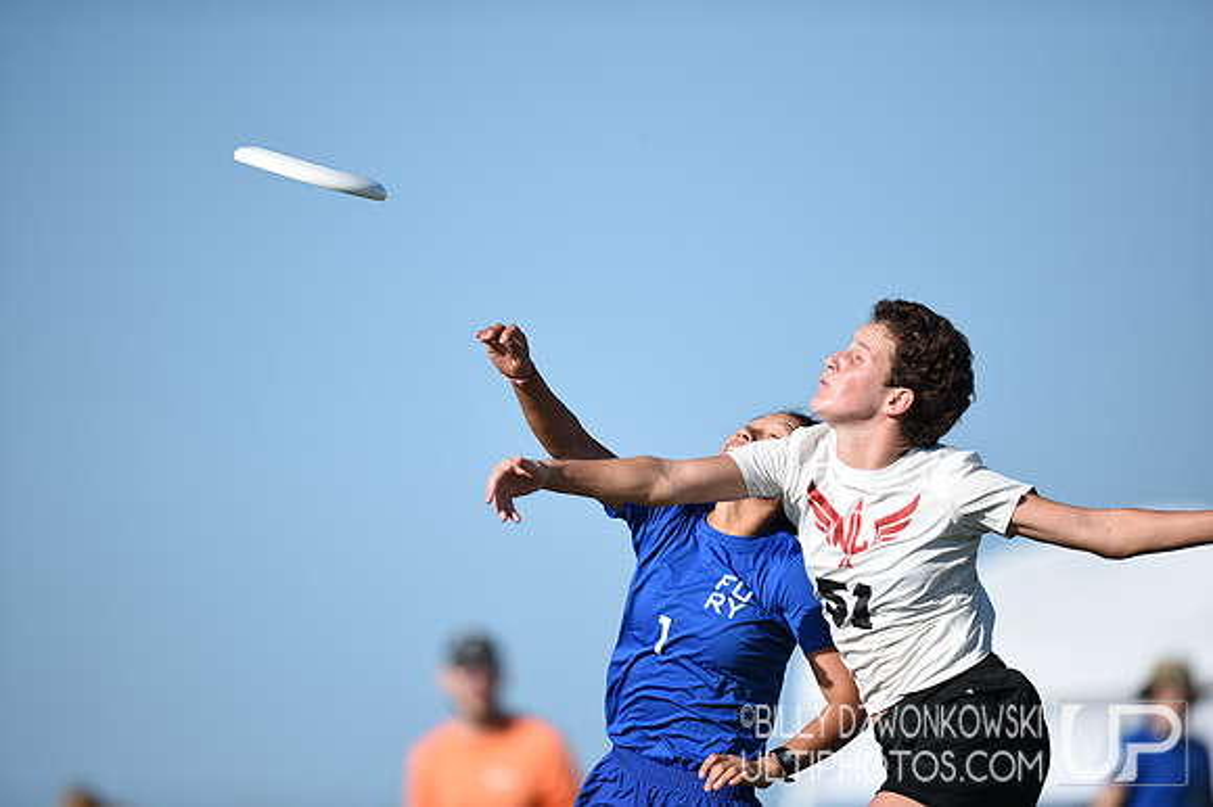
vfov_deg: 3.4
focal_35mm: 400
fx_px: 13470
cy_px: 404
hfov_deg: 5.2
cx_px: 606
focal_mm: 400
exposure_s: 1/5000
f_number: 2.8
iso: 200
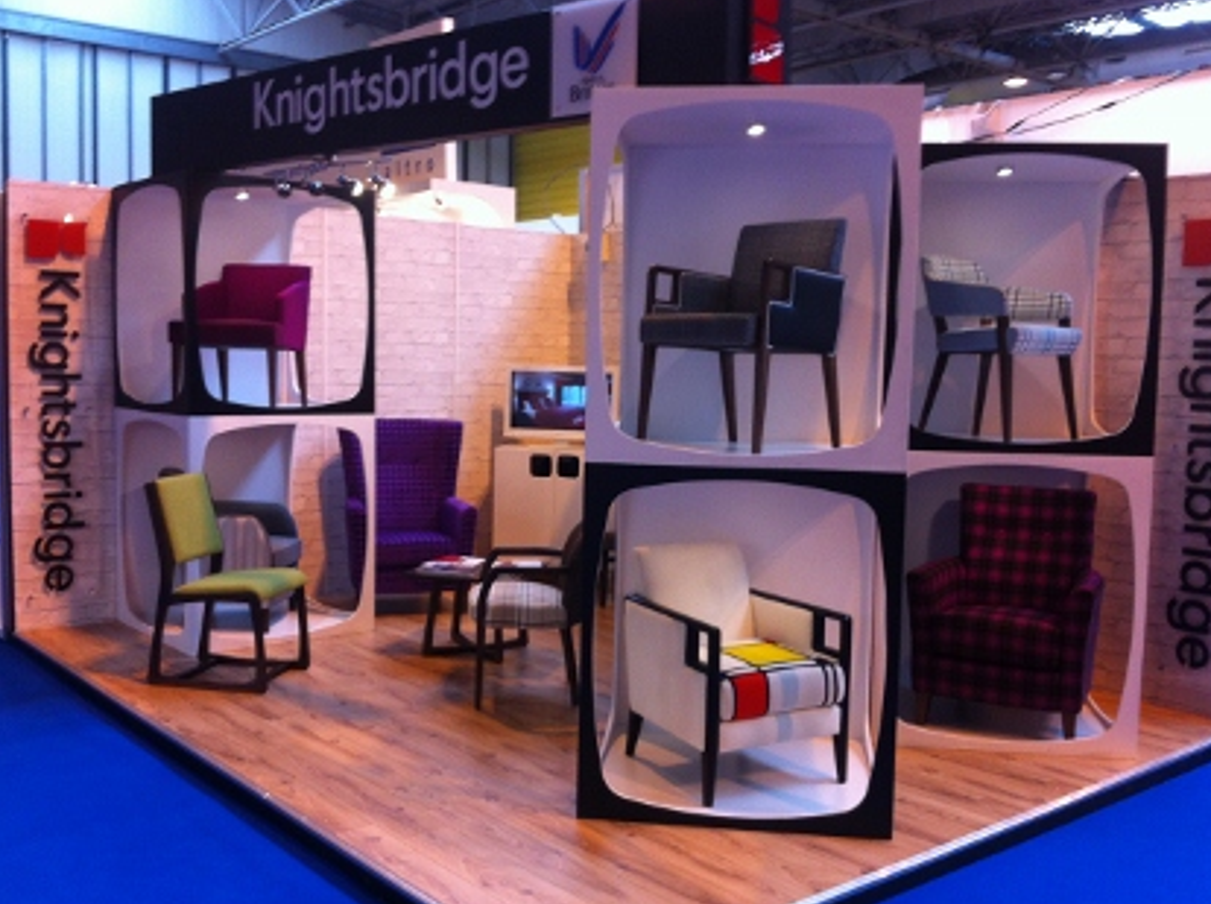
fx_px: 1327
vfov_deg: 37.6
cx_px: 611
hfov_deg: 49.1
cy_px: 451
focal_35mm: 38
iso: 100
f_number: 2.8
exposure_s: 1/15
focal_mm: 3.85
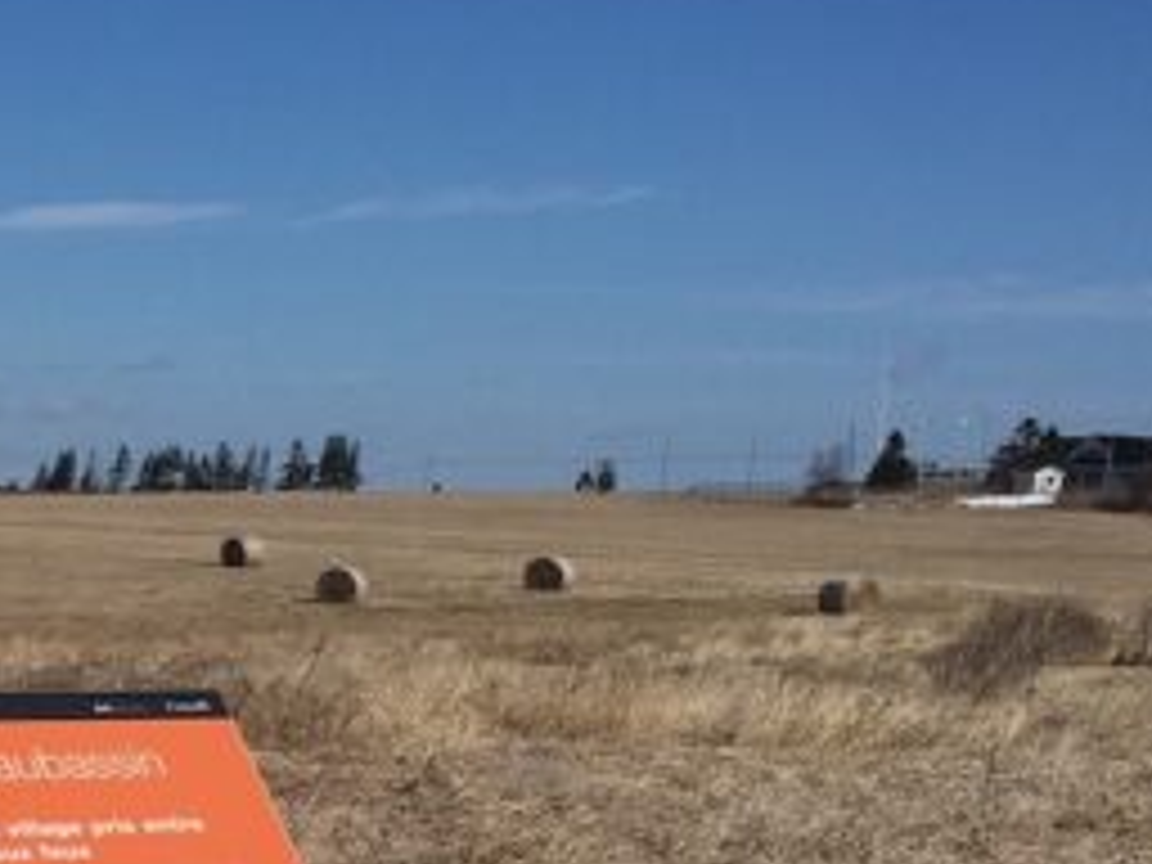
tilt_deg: -10.1
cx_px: -400
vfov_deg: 16.5
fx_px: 2895
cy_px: 940
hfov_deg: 20.3
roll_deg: -2.7
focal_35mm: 87
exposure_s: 1/4049
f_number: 2.2
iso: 25
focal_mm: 4.15
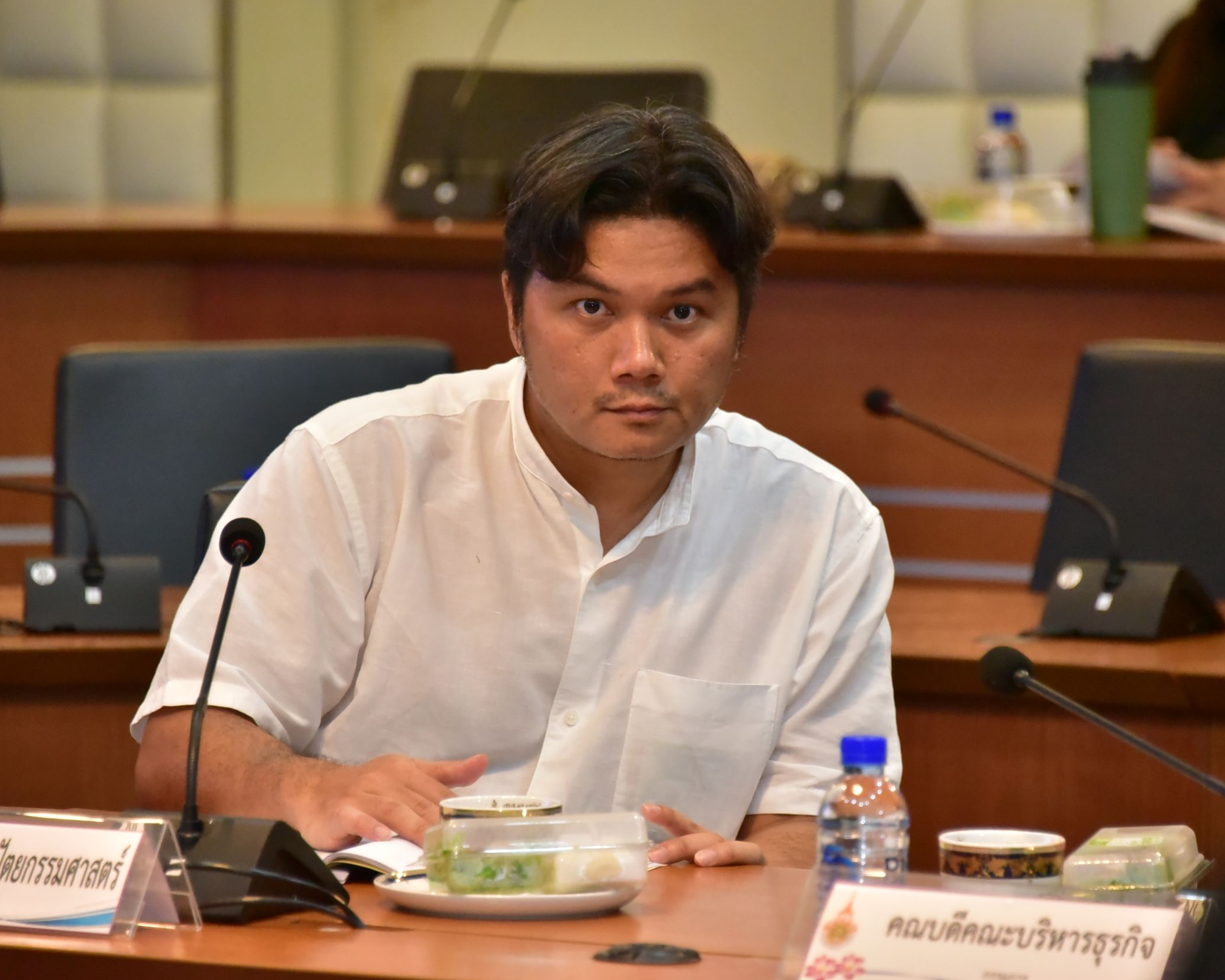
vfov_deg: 5.5
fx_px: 10224
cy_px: 489
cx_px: 615
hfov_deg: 6.9
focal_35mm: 282
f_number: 5.6
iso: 8000
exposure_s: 1/200
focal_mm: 250
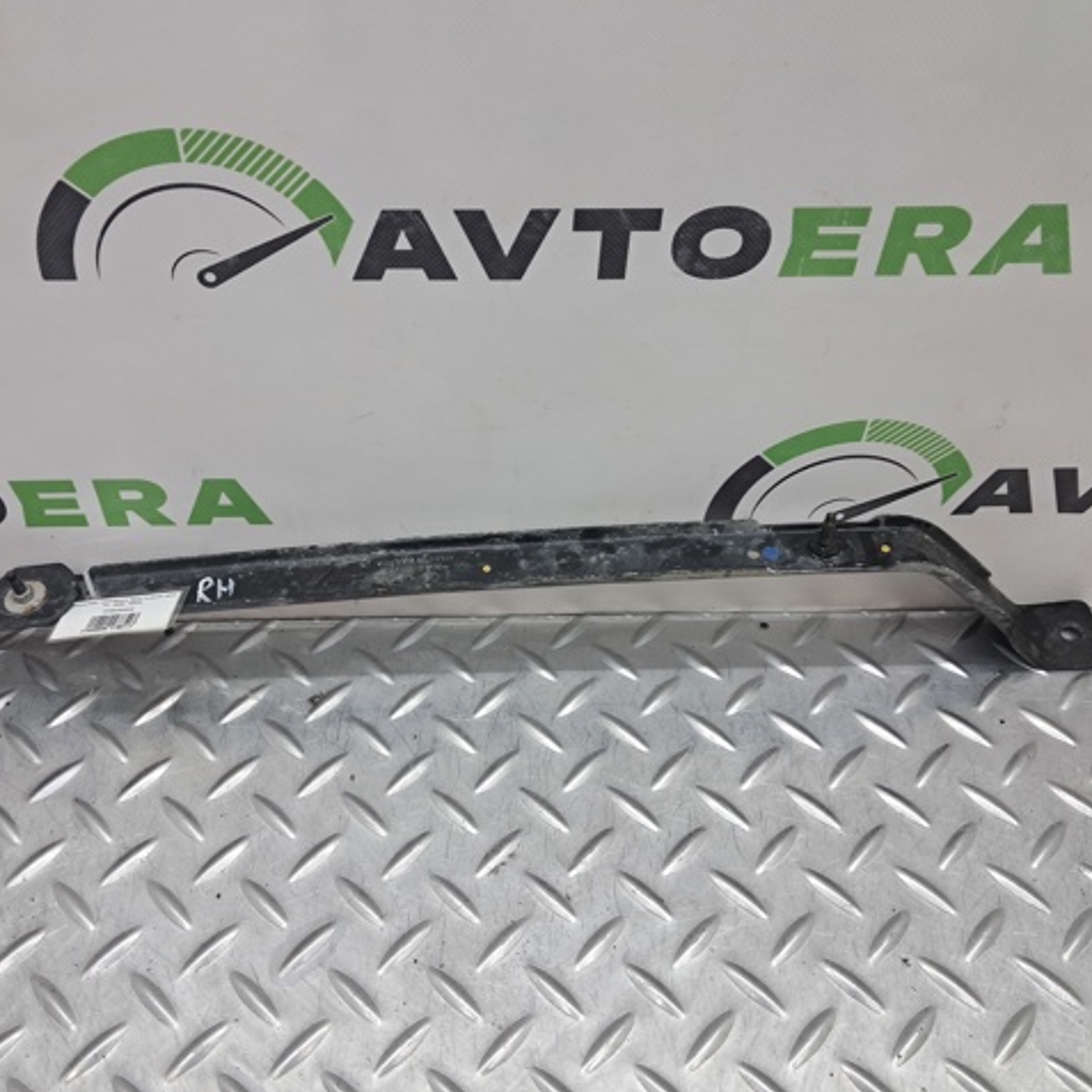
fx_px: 1142
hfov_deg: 51.0
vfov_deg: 51.1
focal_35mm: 32
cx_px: 490
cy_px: 546
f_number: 1.8
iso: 80
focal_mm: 4
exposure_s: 1/50
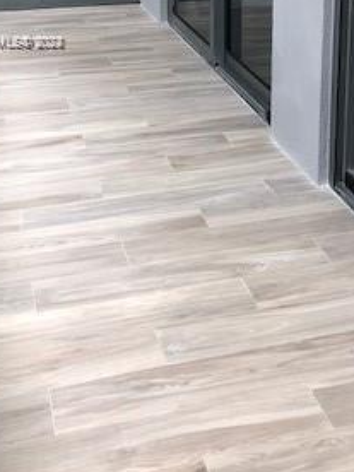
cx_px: 277
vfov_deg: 28.6
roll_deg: -1.0
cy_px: 43
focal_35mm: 65
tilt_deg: -14.2
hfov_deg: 22.3
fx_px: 886
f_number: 1.8
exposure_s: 1/124
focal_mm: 4
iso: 20
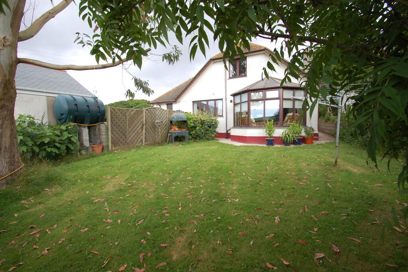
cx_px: 204
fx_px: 170
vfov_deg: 77.2
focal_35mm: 15
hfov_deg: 100.4
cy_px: 136
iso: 200
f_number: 5.6
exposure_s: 1/125
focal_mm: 10
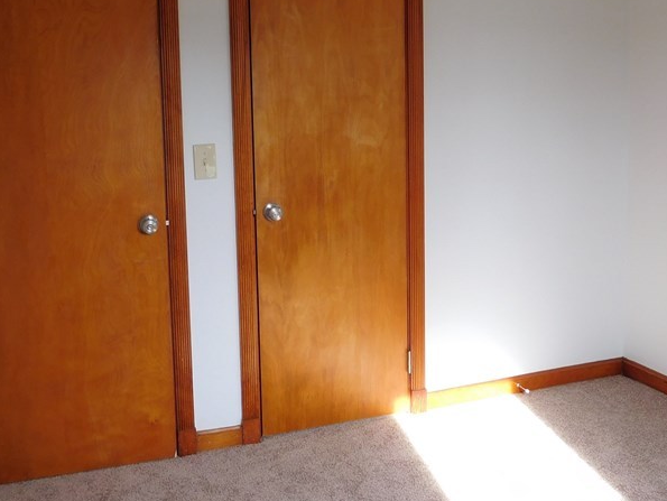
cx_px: 370
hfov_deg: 43.8
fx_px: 829
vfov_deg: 33.4
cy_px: 185
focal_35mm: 43
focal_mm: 4.5
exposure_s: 1/50
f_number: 3.4
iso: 125
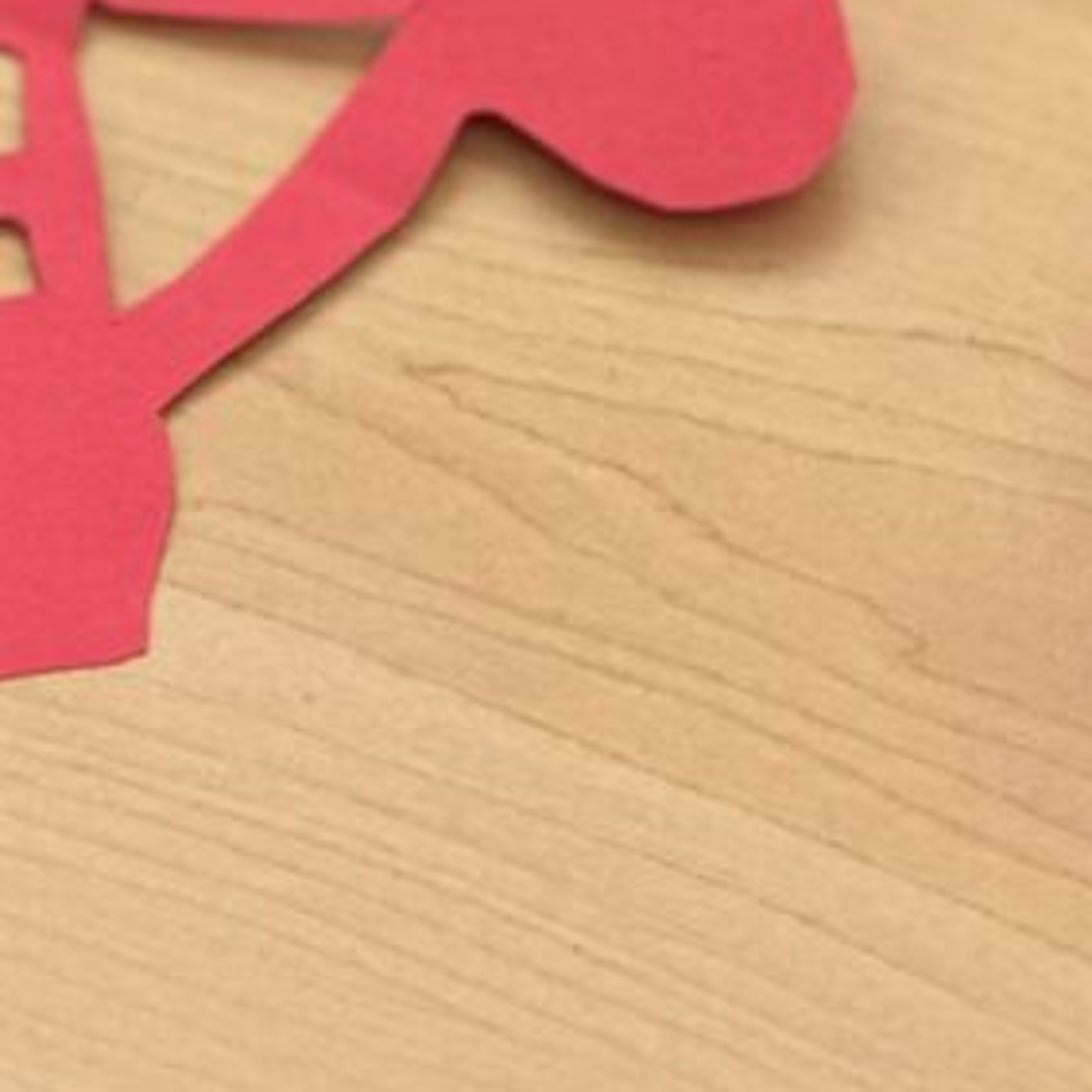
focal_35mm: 247
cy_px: 263
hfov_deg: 7.1
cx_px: 542
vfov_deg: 7.1
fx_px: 8816
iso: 125
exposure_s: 1/60
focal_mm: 9
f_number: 2.8
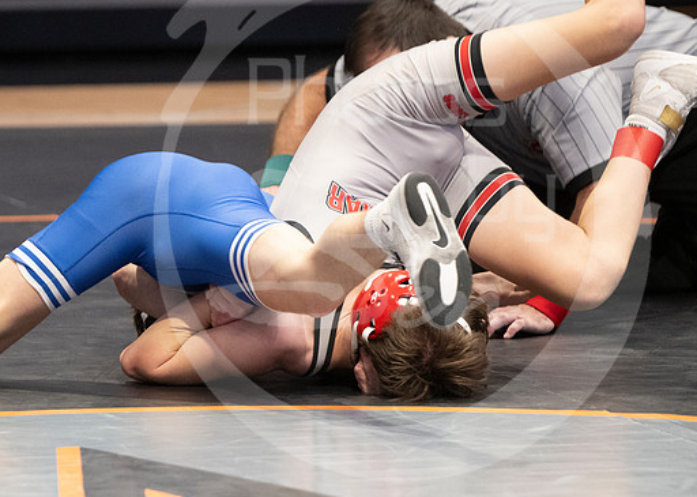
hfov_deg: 5.1
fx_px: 7794
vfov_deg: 3.6
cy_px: 468
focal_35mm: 394
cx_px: 265
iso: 3200
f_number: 2.8
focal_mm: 175
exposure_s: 1/1000
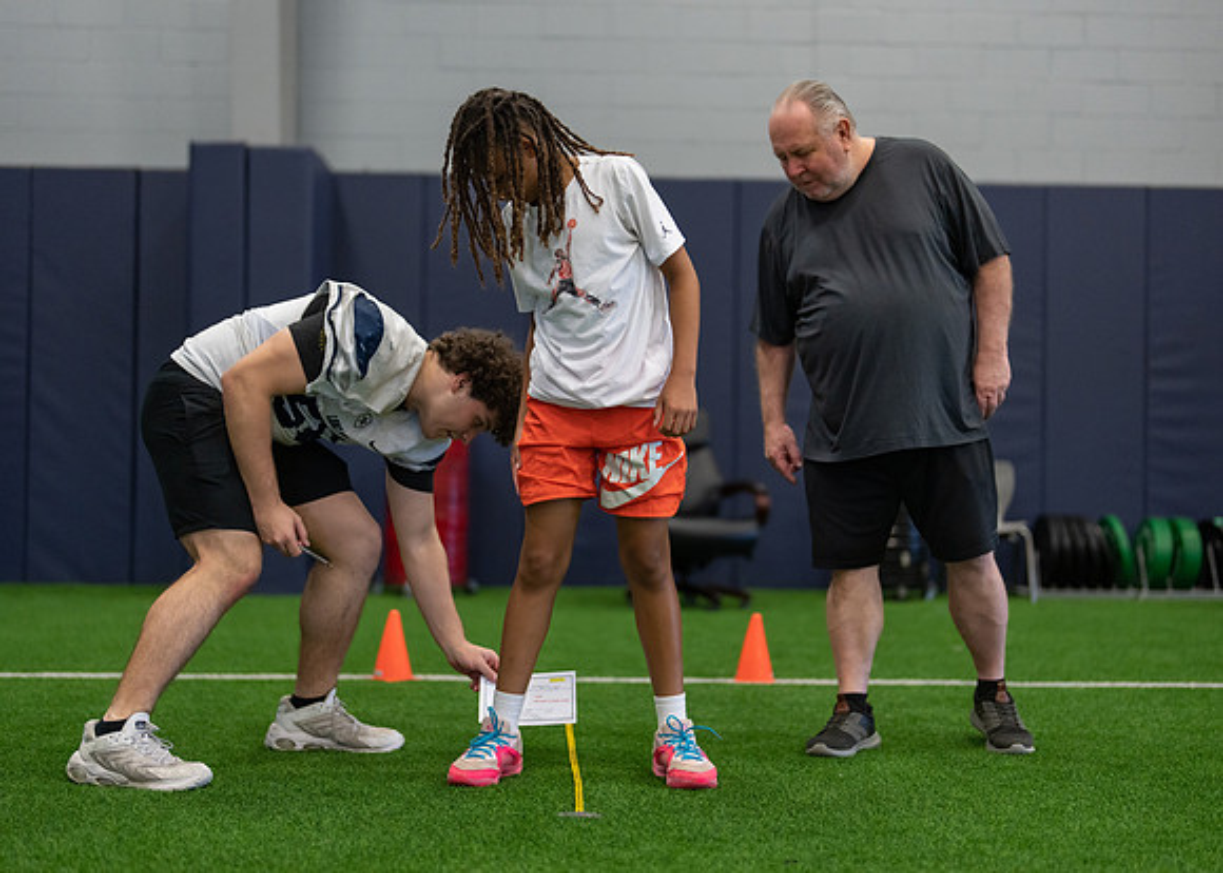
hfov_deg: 36.1
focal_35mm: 54
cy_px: 436
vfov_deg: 26.2
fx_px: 1875
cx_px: 612
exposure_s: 1/1000
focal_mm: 50
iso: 1250
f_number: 1.2
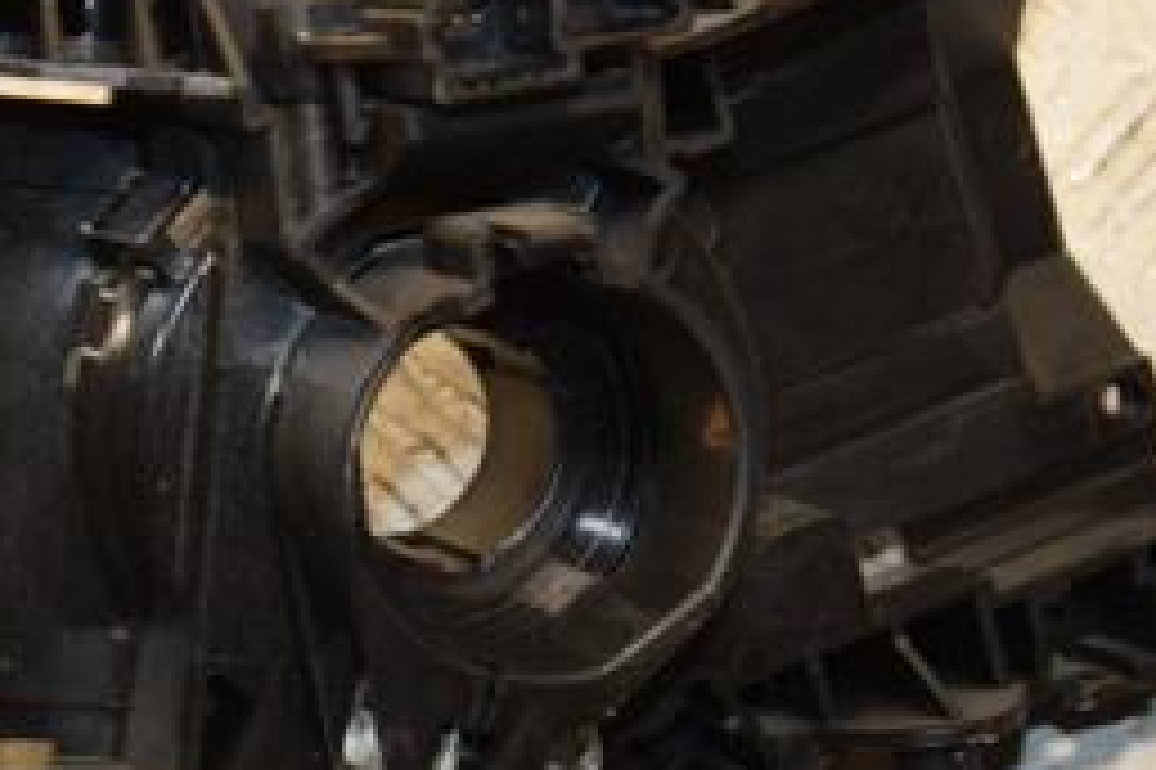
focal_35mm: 168
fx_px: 5391
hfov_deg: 12.2
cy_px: 500
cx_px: 405
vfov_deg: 8.2
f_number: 5.6
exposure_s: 1/200
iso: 800
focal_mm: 48
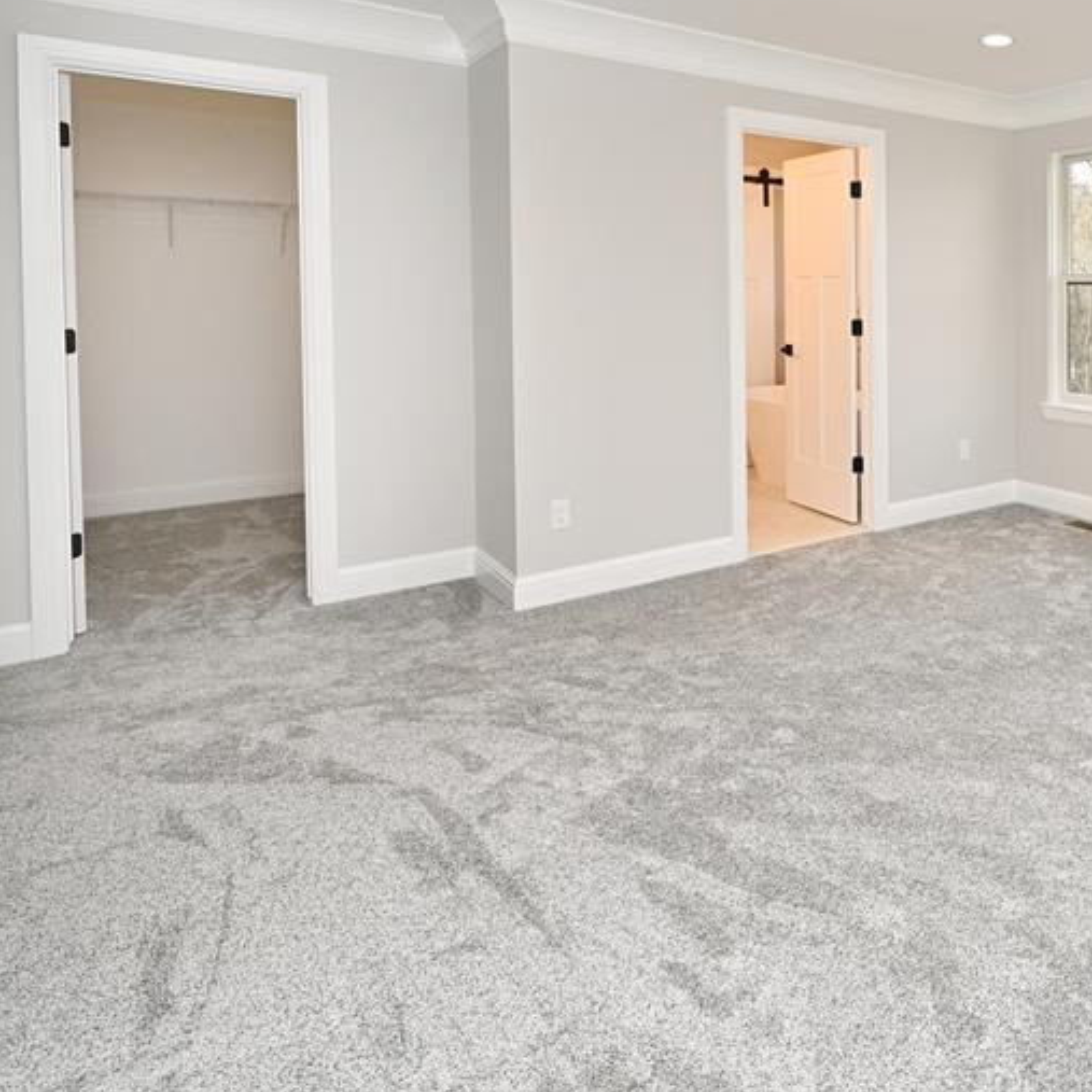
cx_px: 1012
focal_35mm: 24
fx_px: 857
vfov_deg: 63.8
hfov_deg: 55.1
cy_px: 390
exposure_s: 1/60
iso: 720
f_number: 10
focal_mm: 14
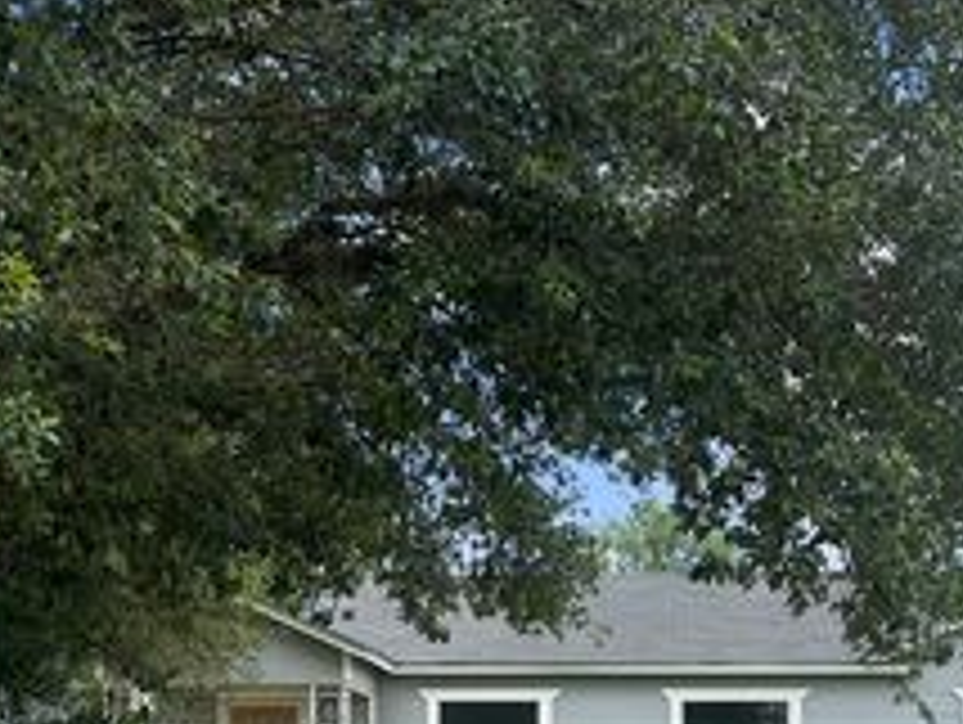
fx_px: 1560
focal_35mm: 56
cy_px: 695
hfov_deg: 34.3
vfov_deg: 25.1
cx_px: 490
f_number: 1.78
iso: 80
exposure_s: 1/1212
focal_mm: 6.86
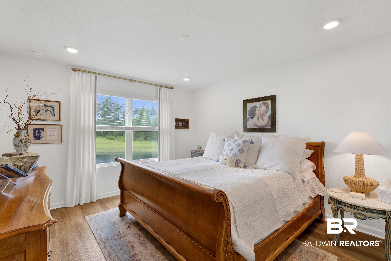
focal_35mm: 16
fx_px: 174
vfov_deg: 73.7
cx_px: 196
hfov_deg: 96.7
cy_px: 130
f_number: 11
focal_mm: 16
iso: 400
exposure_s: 1/10
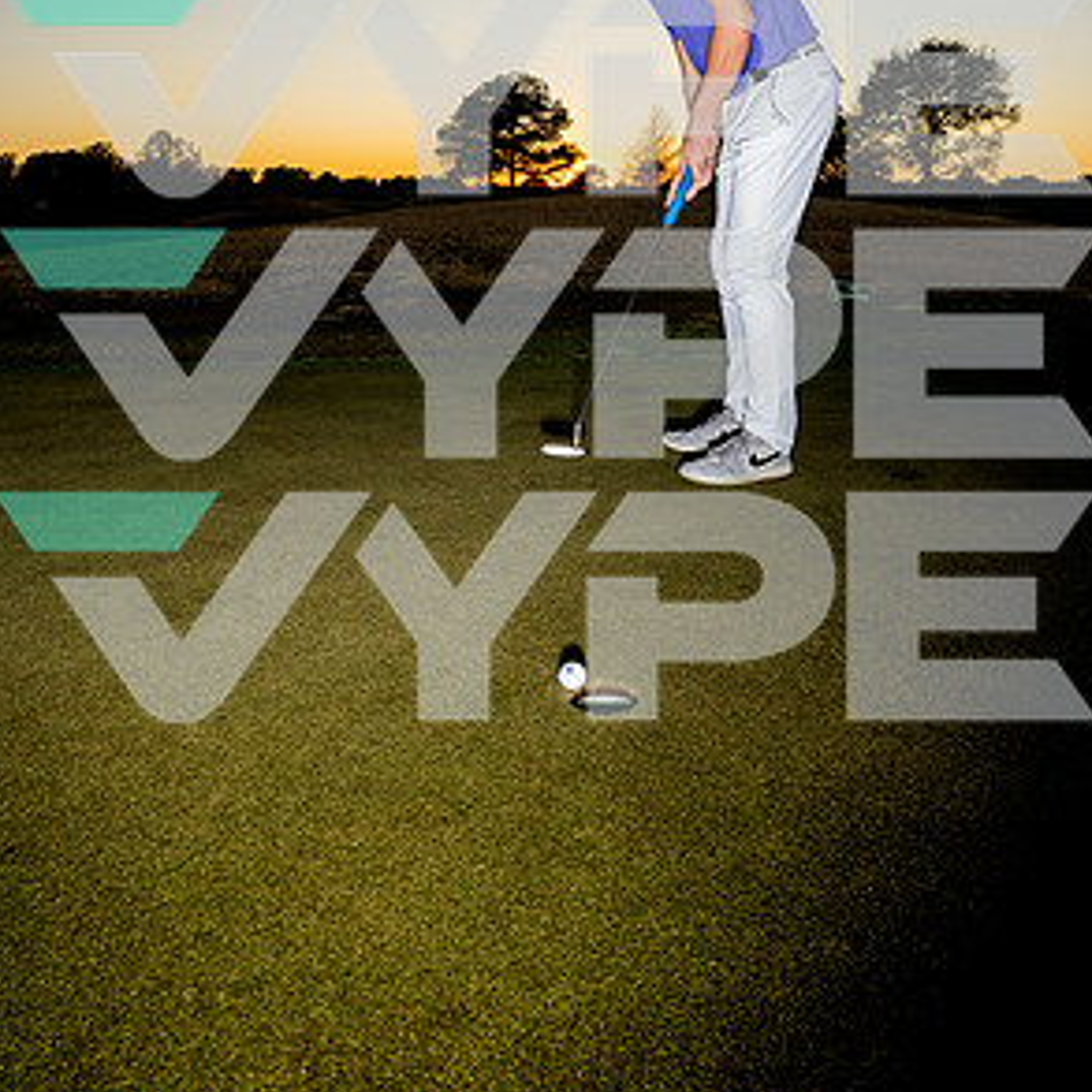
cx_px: 552
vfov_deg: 52.8
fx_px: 1071
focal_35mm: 30
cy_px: 347
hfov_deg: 54.0
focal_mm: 23
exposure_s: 1/250
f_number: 7.1
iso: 640
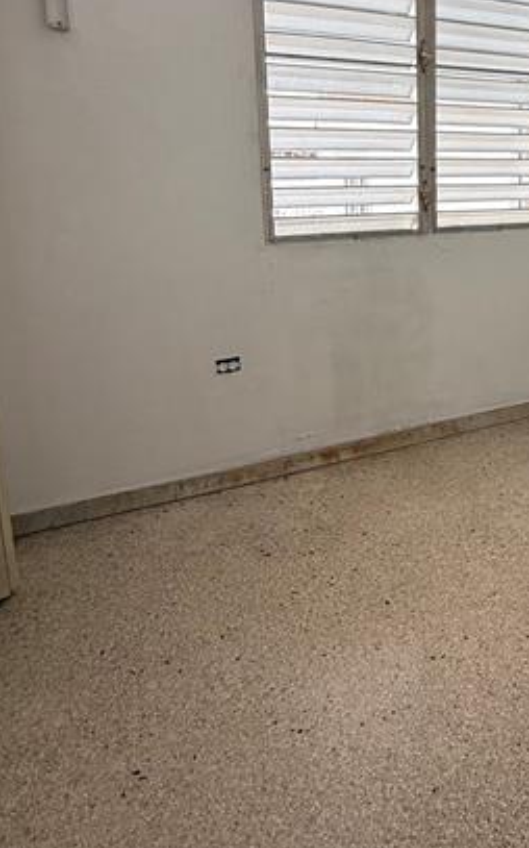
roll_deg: +0.6
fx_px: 647
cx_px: 427
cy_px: 279
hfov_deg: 42.4
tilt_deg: -7.6
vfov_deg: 64.7
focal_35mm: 28
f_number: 2.2
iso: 64
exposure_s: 1/161
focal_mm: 2.22
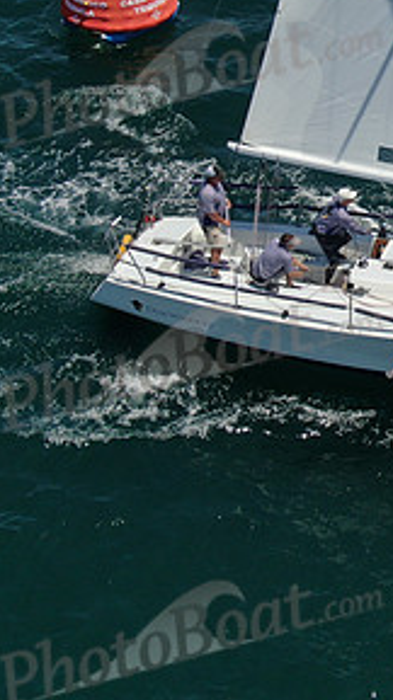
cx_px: 526
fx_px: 1950
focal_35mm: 105
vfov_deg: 20.2
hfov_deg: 11.2
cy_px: 180
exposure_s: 1/1250
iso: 110
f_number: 3.8
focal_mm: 8.6
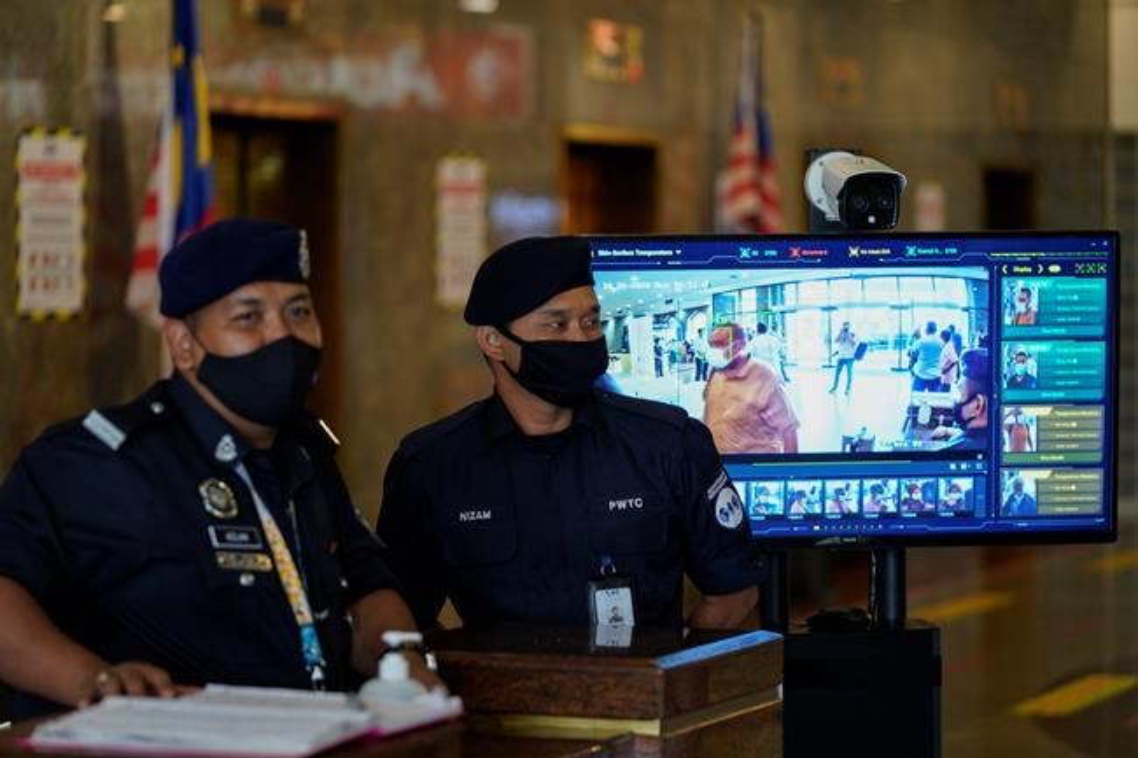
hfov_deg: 17.6
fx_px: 3666
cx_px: 569
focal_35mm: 116
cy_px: 379
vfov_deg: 11.8
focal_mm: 116
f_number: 2.8
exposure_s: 1/200
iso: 2000
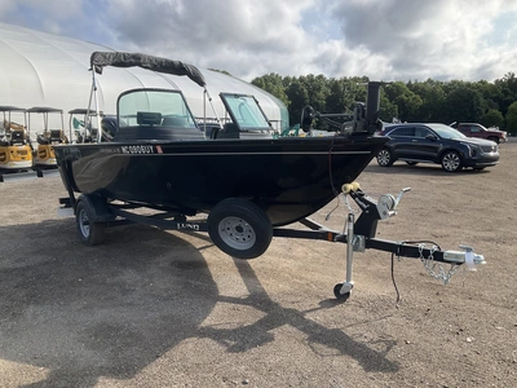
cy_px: 194
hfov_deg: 61.7
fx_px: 433
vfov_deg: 48.2
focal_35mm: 29
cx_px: 258
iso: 25
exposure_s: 1/1342
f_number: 1.8
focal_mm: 3
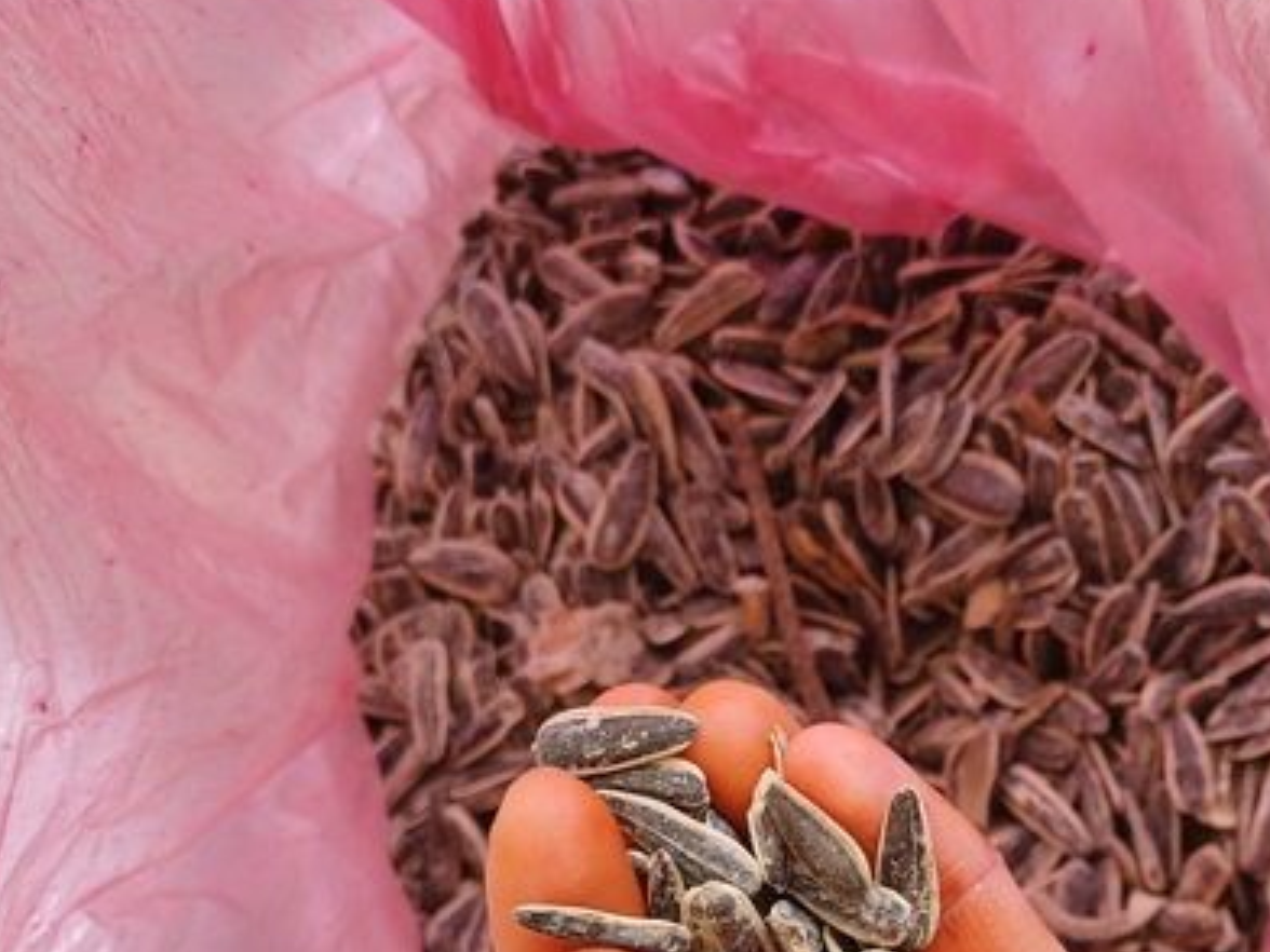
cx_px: 868
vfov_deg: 32.1
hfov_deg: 42.2
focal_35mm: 44
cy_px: 738
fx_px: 1614
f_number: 1.8
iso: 160
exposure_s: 1/50
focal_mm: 4.65
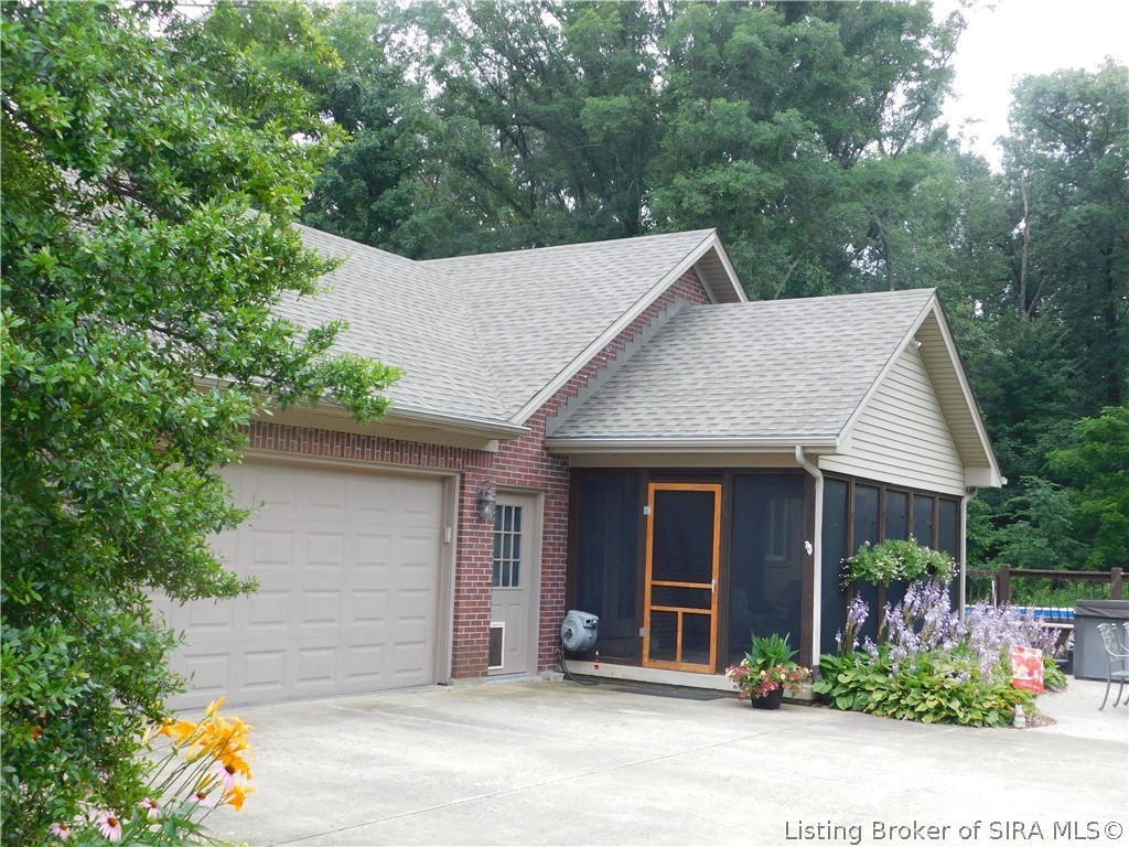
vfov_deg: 36.0
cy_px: 424
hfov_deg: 46.8
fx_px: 1305
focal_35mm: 40
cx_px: 564
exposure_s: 1/200
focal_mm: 7.1
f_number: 3.6
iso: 125
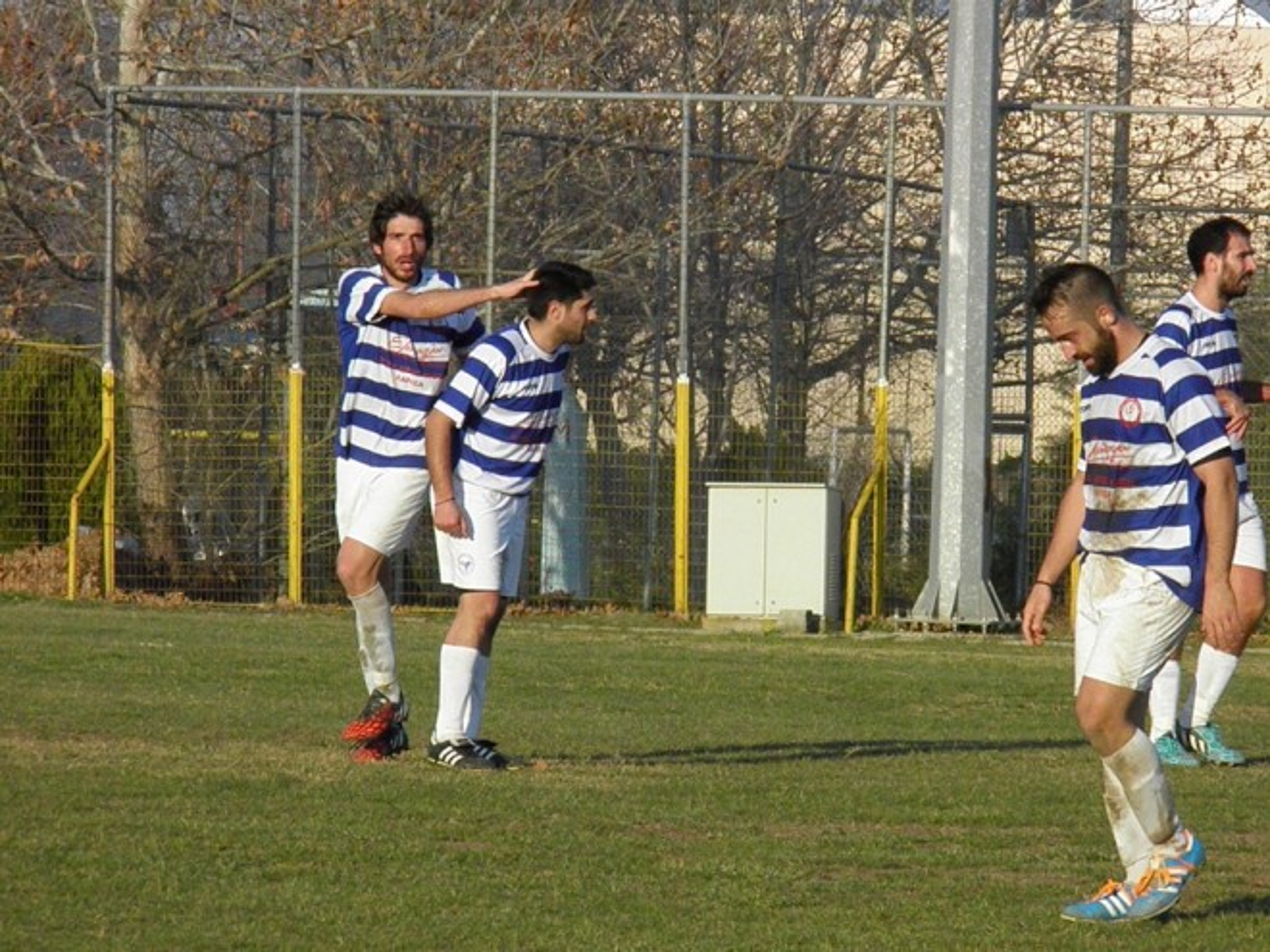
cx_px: 635
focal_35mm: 370
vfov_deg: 4.0
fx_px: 13575
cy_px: 476
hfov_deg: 5.4
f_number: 7.9
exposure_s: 1/1250
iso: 500
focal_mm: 66.5
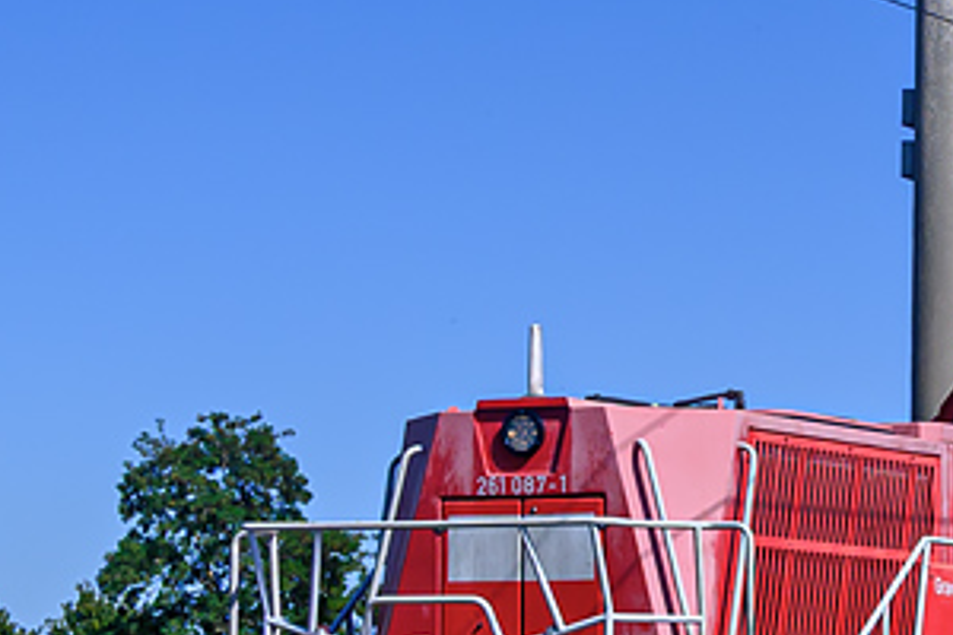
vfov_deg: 9.2
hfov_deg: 13.4
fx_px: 3891
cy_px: 864
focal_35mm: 147
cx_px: 1252
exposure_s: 1/800
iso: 200
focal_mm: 24.5
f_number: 8
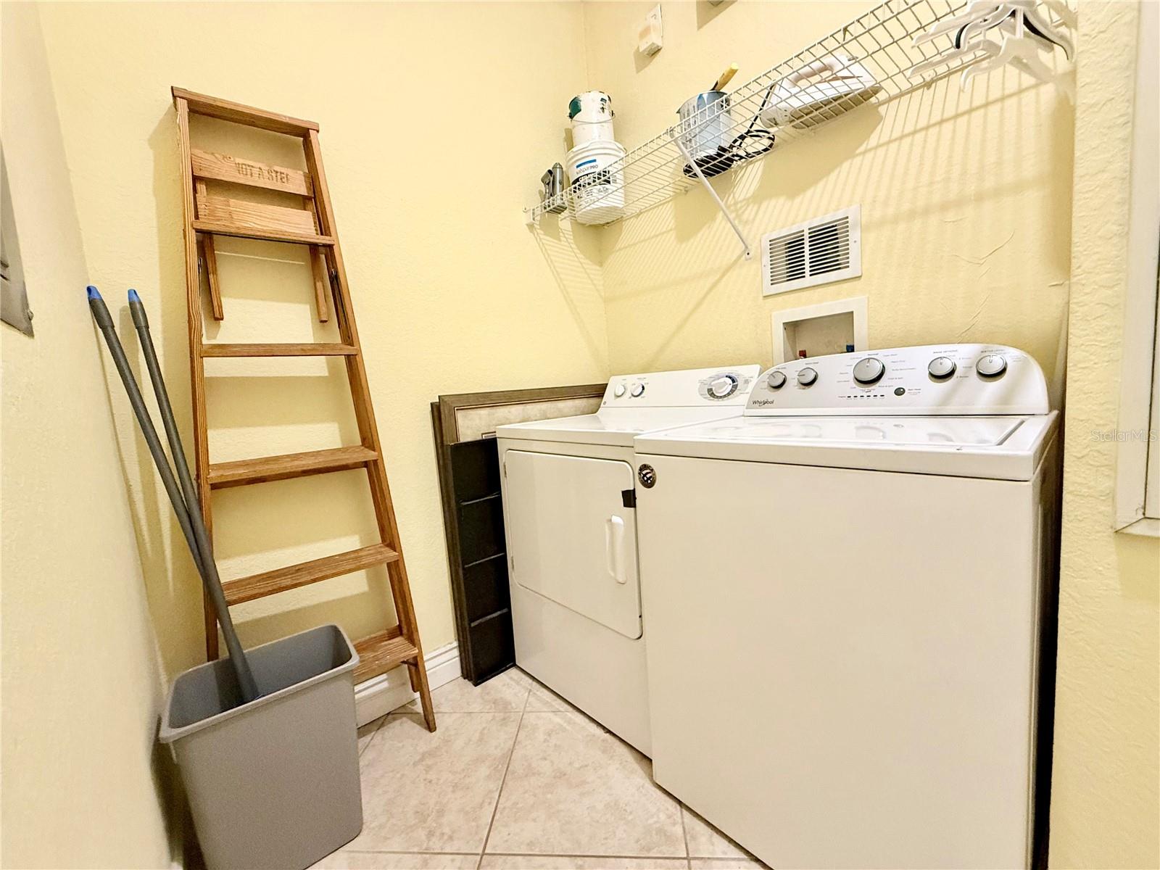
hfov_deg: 102.1
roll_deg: +4.7
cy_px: 435
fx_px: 469
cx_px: 580
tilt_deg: -5.9
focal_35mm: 14
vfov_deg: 85.7
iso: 400
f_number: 2.2
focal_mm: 2.22
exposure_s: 1/60
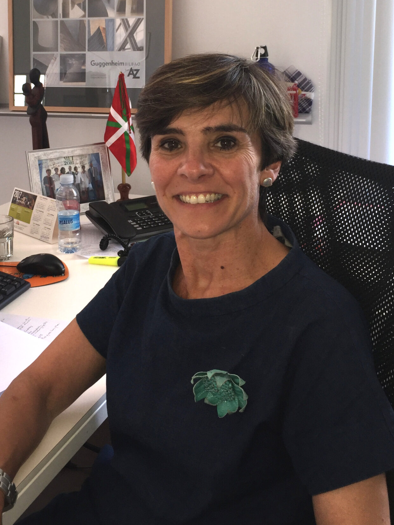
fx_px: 683
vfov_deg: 41.2
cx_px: 147
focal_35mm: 45
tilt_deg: -10.9
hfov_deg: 32.0
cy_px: 154
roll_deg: +2.0
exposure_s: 1/40
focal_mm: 4.15
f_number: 2.2
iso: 32
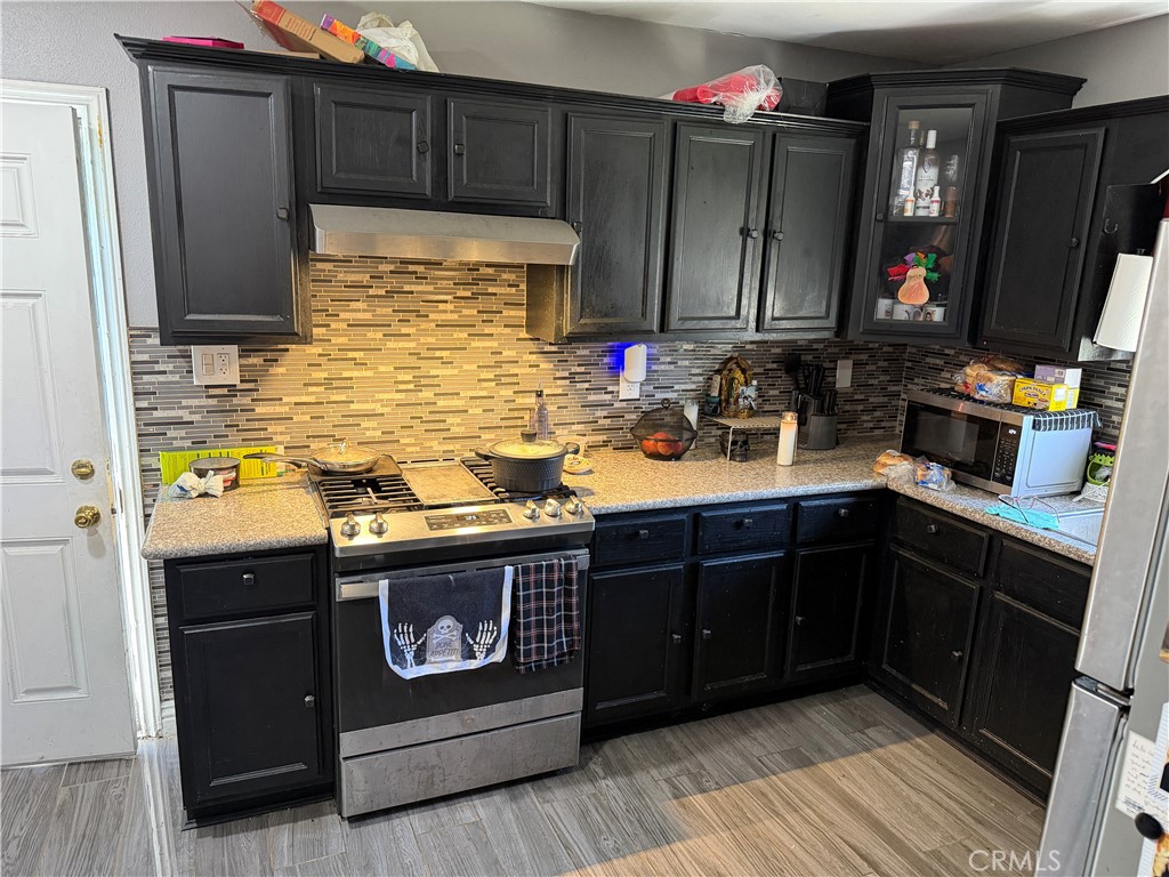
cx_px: 584
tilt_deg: -12.1
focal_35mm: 24
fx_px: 810
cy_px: 438
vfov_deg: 56.8
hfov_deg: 71.6
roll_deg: -1.9
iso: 400
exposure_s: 1/60
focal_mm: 6.76
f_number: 1.78
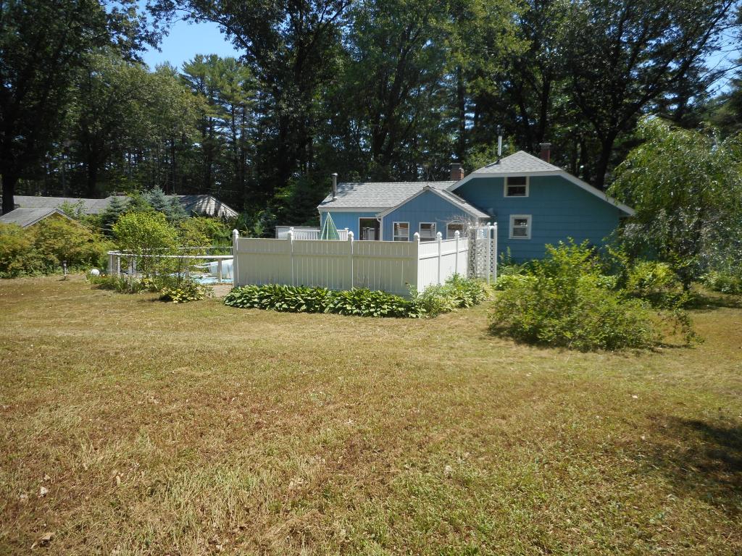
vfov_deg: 54.9
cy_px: 278
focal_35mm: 25
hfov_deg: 69.4
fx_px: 536
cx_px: 371
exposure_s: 1/400
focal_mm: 4.5
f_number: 3.7
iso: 80
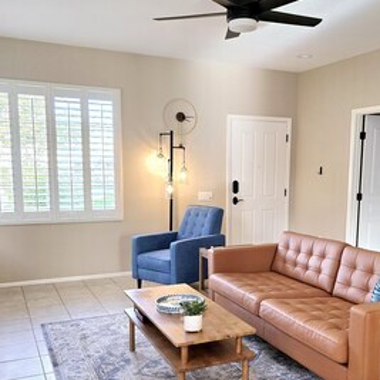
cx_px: 233
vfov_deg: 43.6
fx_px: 472
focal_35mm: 38
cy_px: 232
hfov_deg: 43.6
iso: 160
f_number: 1.7
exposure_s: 1/120
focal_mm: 6.3
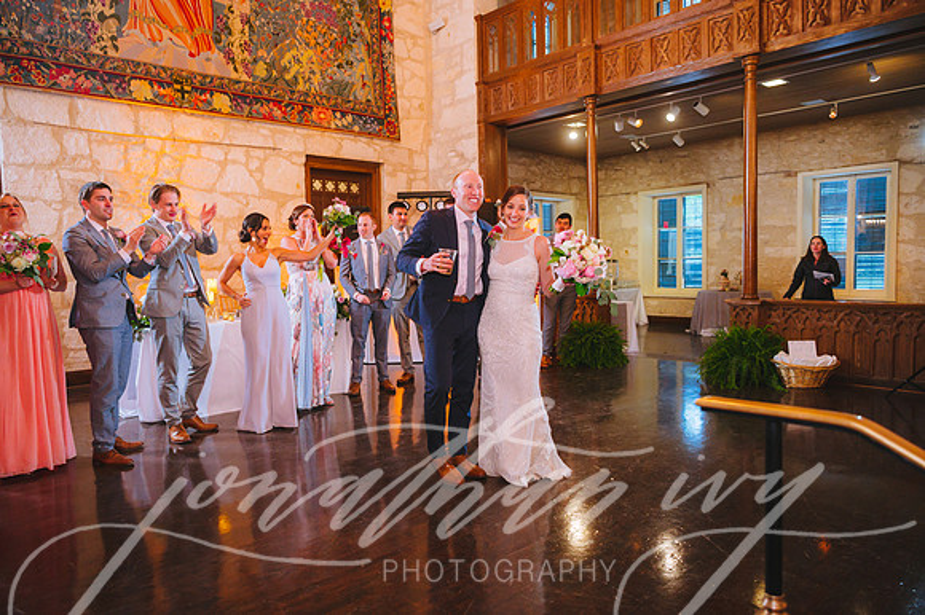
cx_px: 462
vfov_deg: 53.1
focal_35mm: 24
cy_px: 308
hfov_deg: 73.8
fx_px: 616
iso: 1600
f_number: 2.8
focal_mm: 24
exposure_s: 1/80
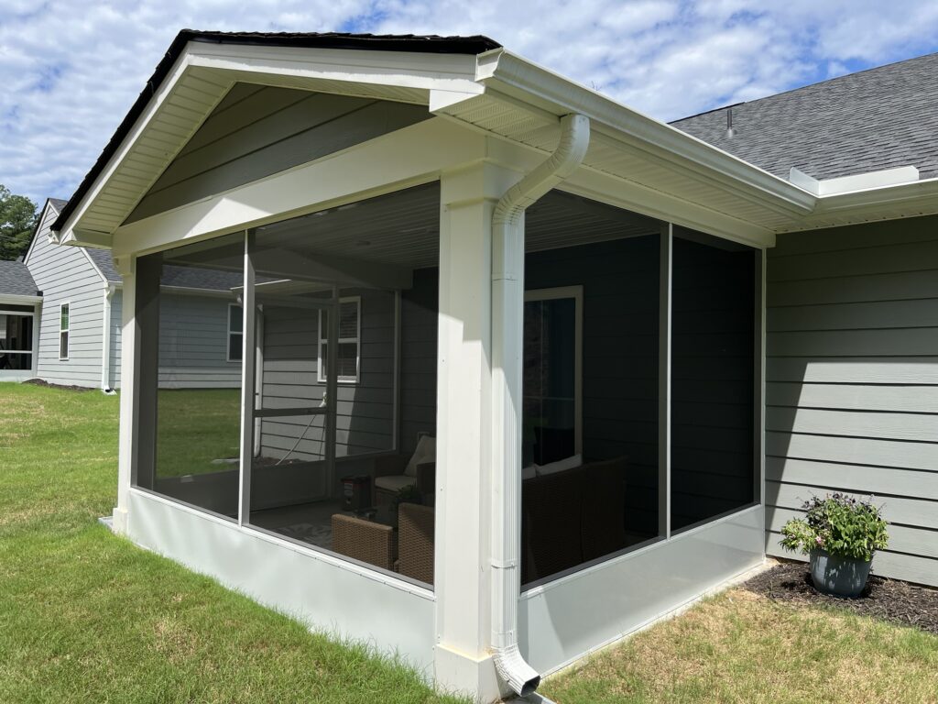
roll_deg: -2.3
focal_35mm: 26
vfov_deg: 53.1
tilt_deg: +3.0
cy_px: 352
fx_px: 705
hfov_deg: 67.3
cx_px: 469
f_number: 1.5
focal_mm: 5.7
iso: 50
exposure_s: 1/3831
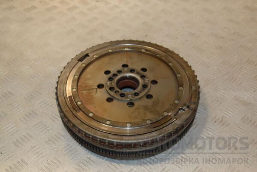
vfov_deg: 28.1
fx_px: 343
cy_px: 86
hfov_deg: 41.1
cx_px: 128
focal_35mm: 48
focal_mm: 32
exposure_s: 1/200
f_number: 6.3
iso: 800
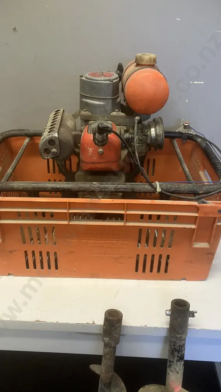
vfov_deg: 62.6
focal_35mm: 31
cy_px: 196
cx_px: 99
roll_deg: -0.5
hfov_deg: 37.7
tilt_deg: -29.7
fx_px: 323
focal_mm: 3.99
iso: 80
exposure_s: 1/50
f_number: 1.8
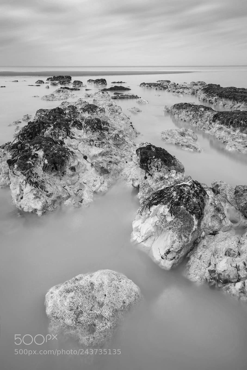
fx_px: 267
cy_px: 185
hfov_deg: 49.6
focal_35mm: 26
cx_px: 124
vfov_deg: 69.4
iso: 100
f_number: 16
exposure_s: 13
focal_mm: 26
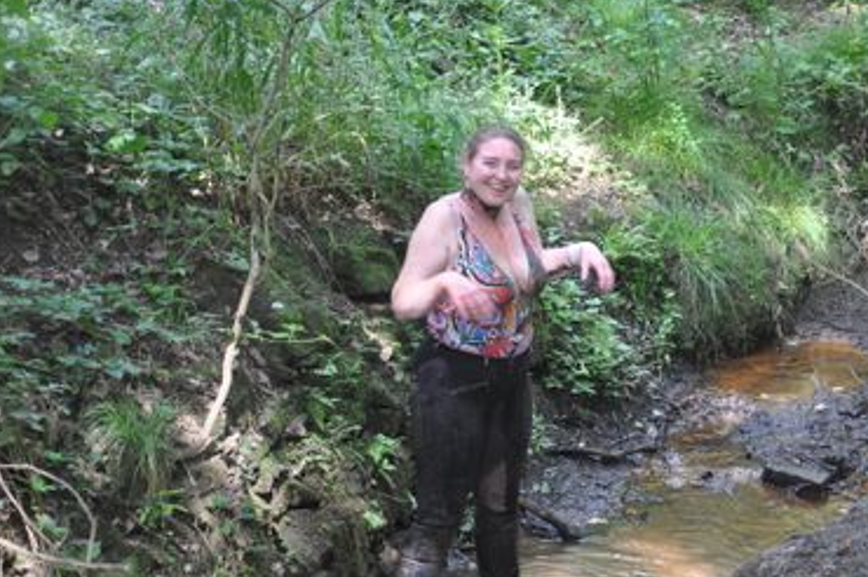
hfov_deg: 16.7
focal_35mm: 123
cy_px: 286
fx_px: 2963
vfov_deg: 11.1
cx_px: 490
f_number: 5.3
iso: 400
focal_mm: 66
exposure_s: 1/25
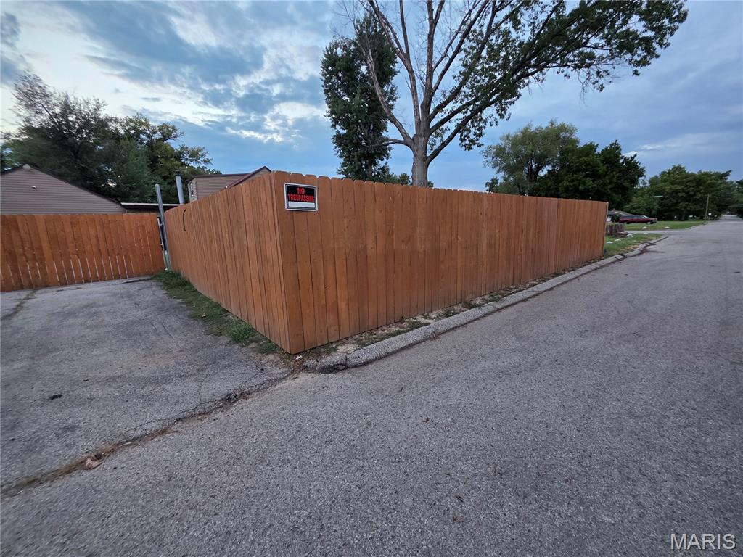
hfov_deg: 106.2
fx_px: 279
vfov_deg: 89.9
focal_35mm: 13
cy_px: 278
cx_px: 372
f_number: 1.9
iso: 125
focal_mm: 2.2
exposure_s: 1/120
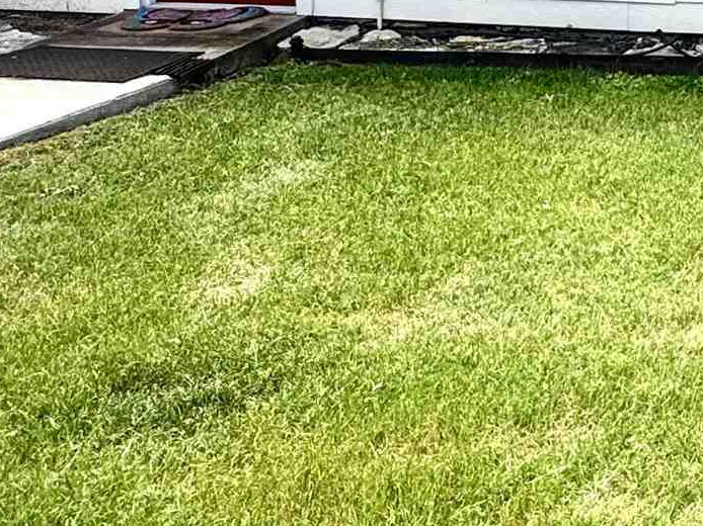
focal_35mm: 62
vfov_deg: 22.0
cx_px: 862
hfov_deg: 27.2
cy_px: -95
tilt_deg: -8.5
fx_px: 1259
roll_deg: -1.2
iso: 40
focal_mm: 2.22
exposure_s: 1/956
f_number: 2.2
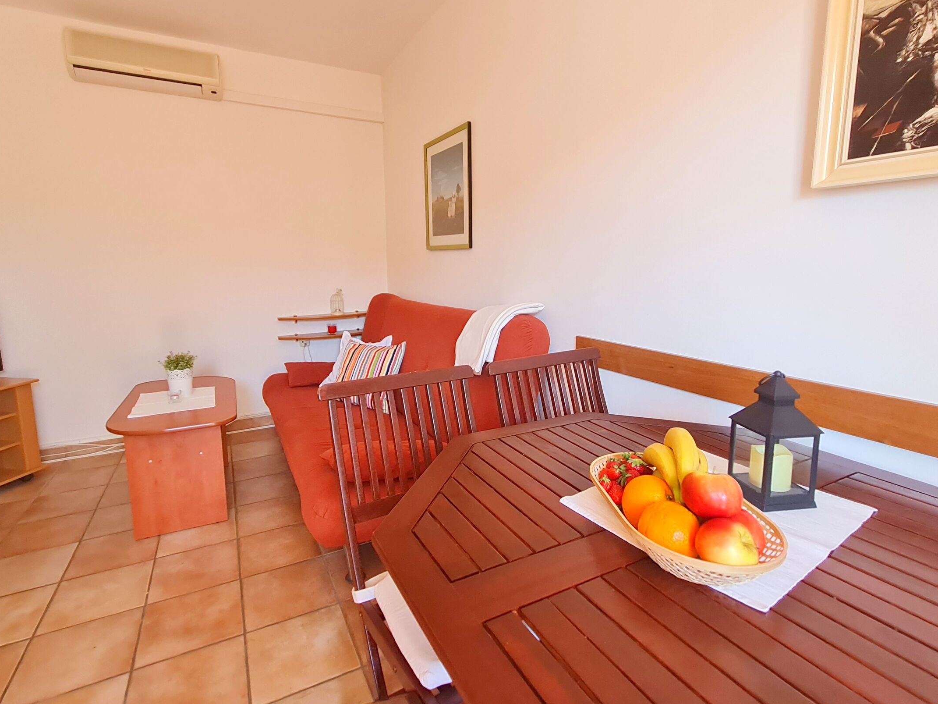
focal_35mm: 17
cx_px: 464
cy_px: 333
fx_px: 461
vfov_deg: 74.7
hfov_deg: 91.0
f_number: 2.2
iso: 160
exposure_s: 1/60
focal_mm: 1.74
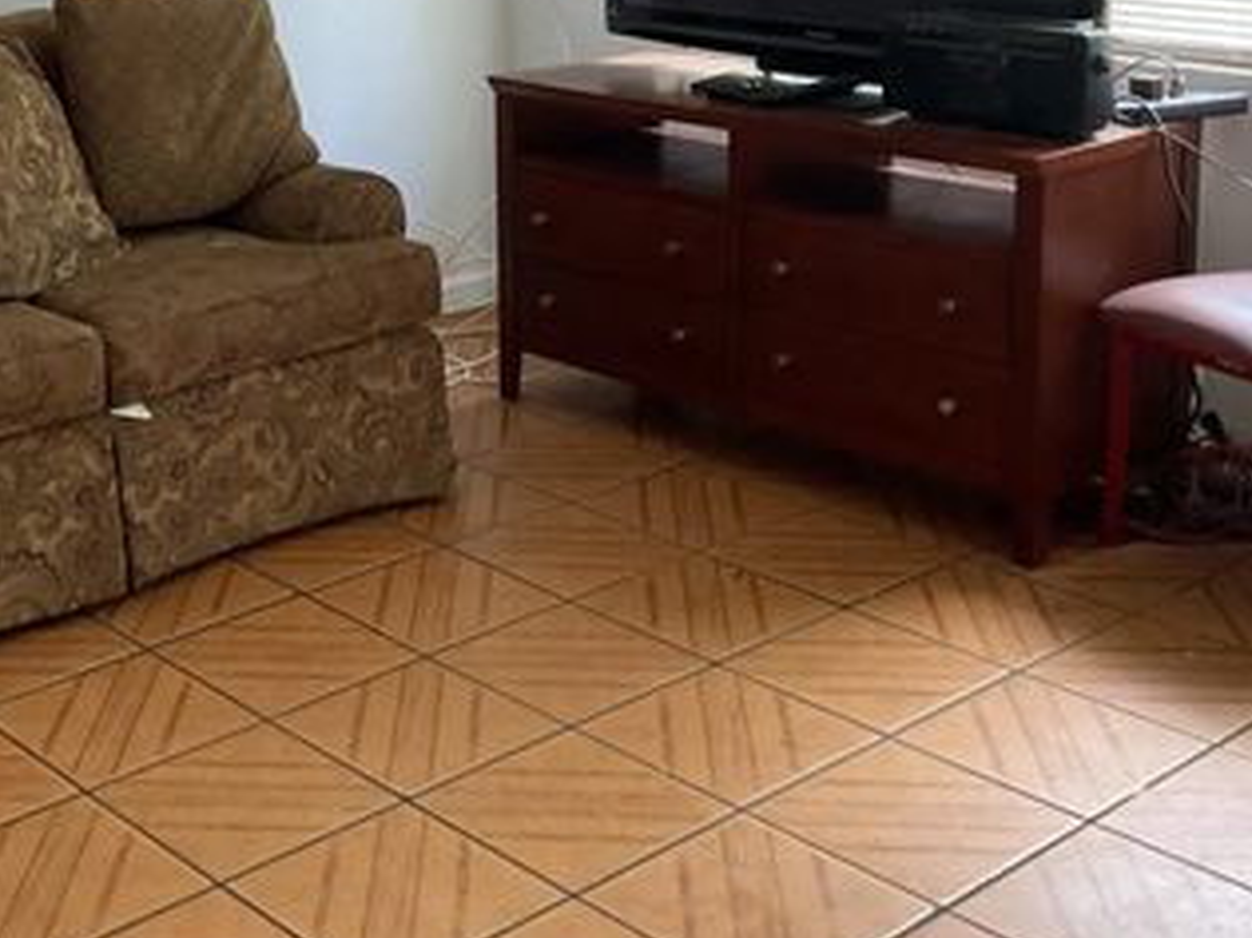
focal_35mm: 59
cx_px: 302
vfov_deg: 24.2
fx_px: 2133
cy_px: 131
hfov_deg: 32.1
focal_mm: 3
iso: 125
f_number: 1.8
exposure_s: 1/60
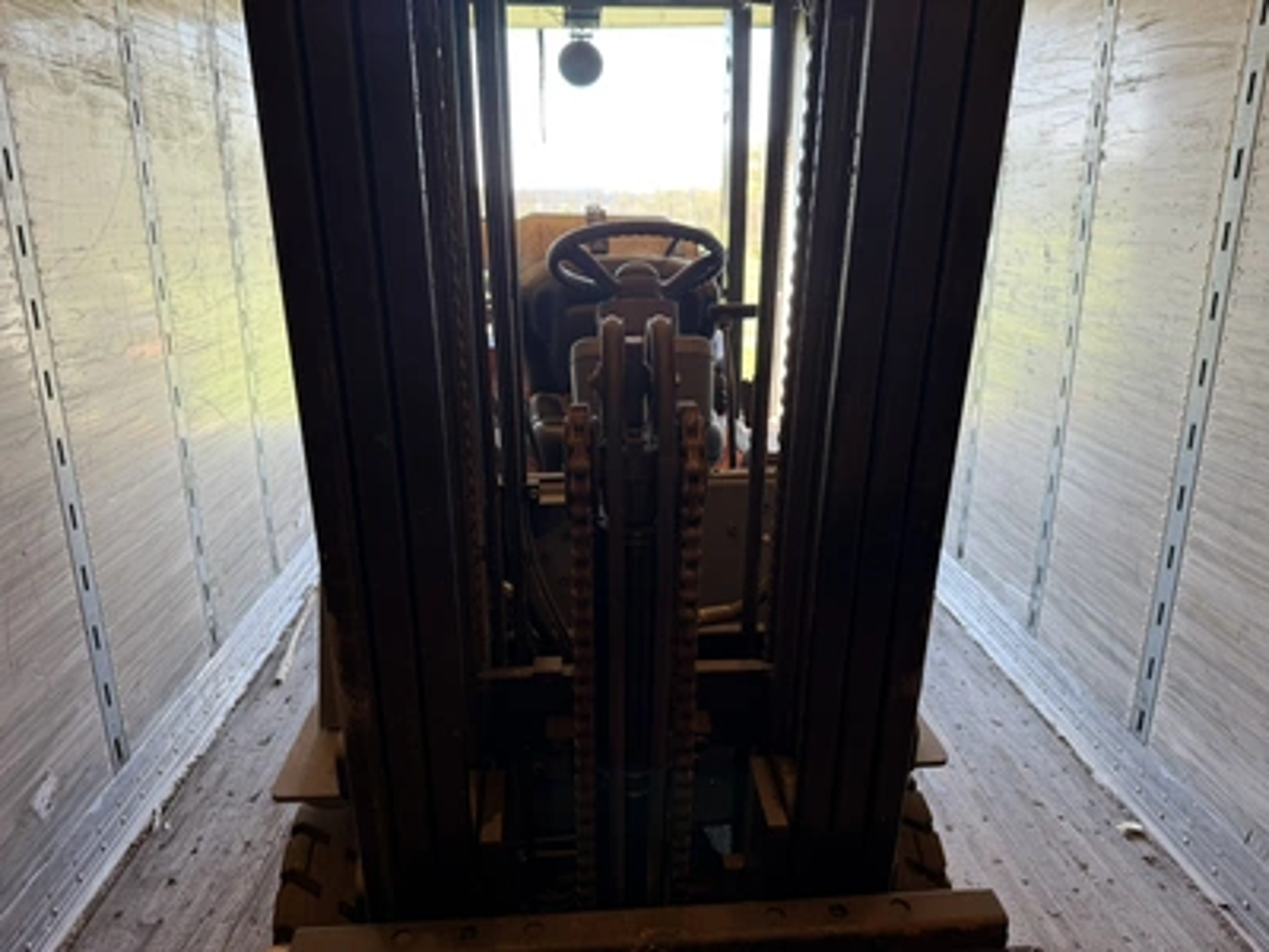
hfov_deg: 71.6
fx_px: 880
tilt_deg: -14.7
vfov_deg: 56.8
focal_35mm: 24
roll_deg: +0.4
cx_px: 634
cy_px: 476
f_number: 1.78
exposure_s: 1/121
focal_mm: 6.76
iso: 125
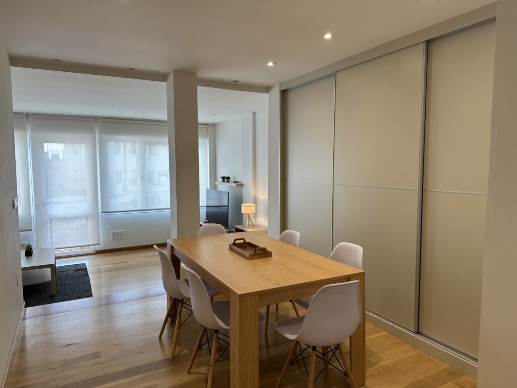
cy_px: 194
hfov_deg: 71.6
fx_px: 358
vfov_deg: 56.8
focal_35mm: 24
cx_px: 258
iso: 64
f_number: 1.78
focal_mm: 6.86
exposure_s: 1/123
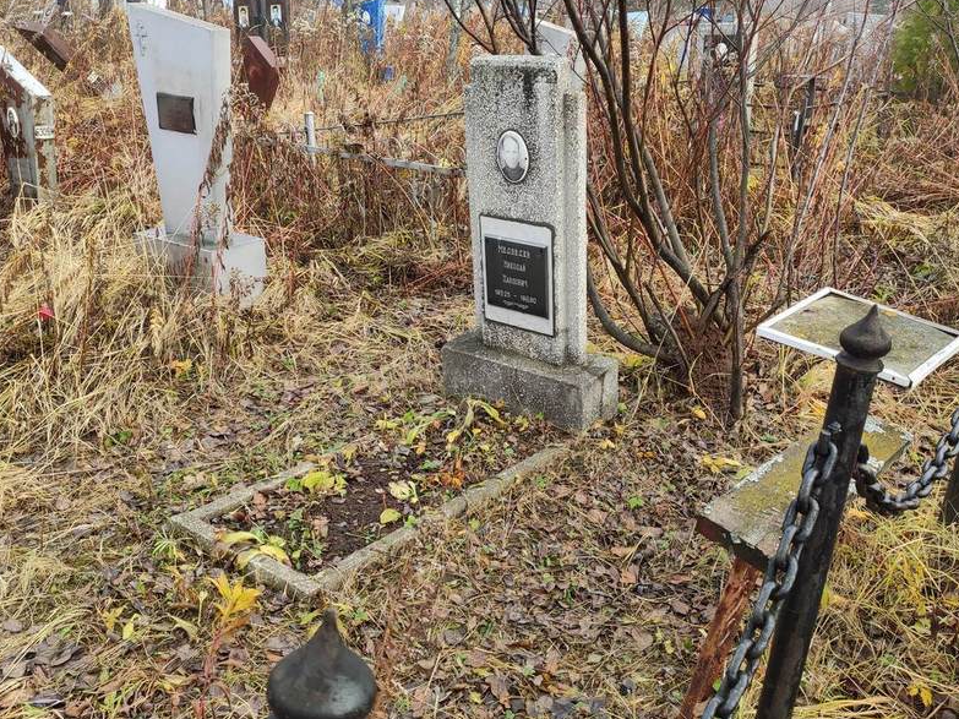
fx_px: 942
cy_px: 334
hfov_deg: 54.0
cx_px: 465
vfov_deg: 41.8
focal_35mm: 34
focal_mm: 4.77
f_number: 1.75
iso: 112
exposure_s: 1/181
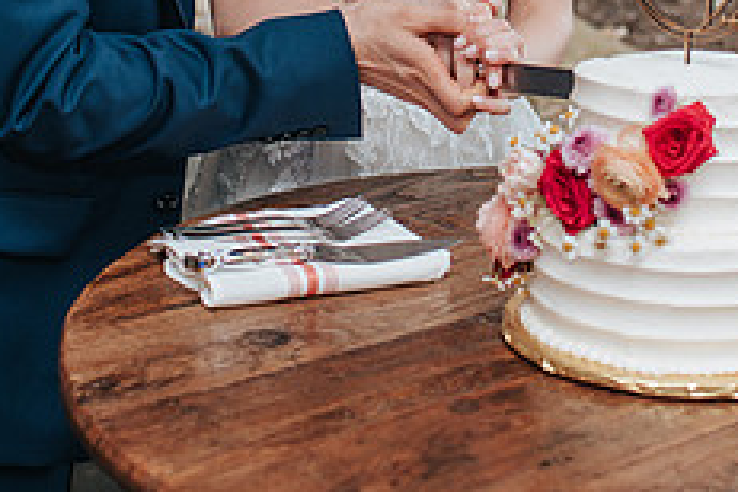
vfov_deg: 13.6
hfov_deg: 21.0
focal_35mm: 97
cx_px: 428
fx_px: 1988
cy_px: -131
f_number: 2.8
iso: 560
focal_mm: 35
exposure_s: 1/200
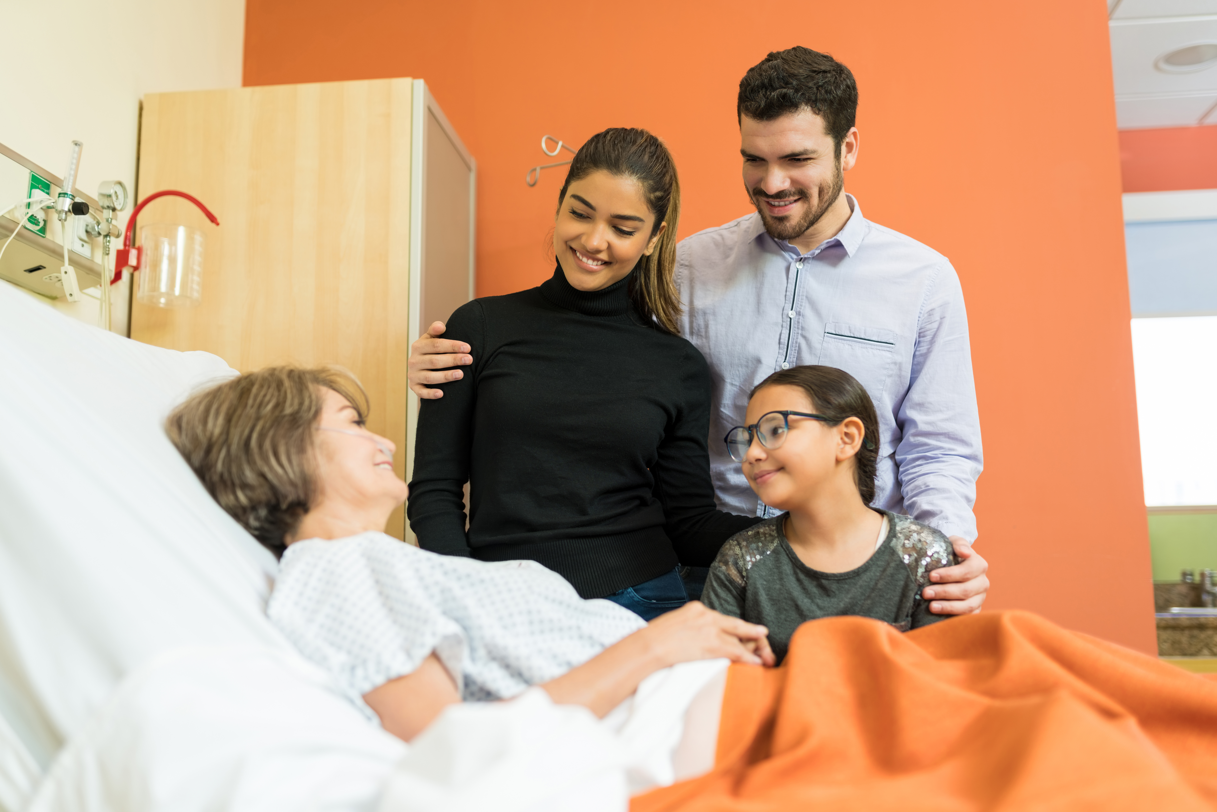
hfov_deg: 54.4
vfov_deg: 37.9
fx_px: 1183
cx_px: 608
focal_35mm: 35
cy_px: 406
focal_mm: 35
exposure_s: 1/160
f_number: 1.8
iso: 100
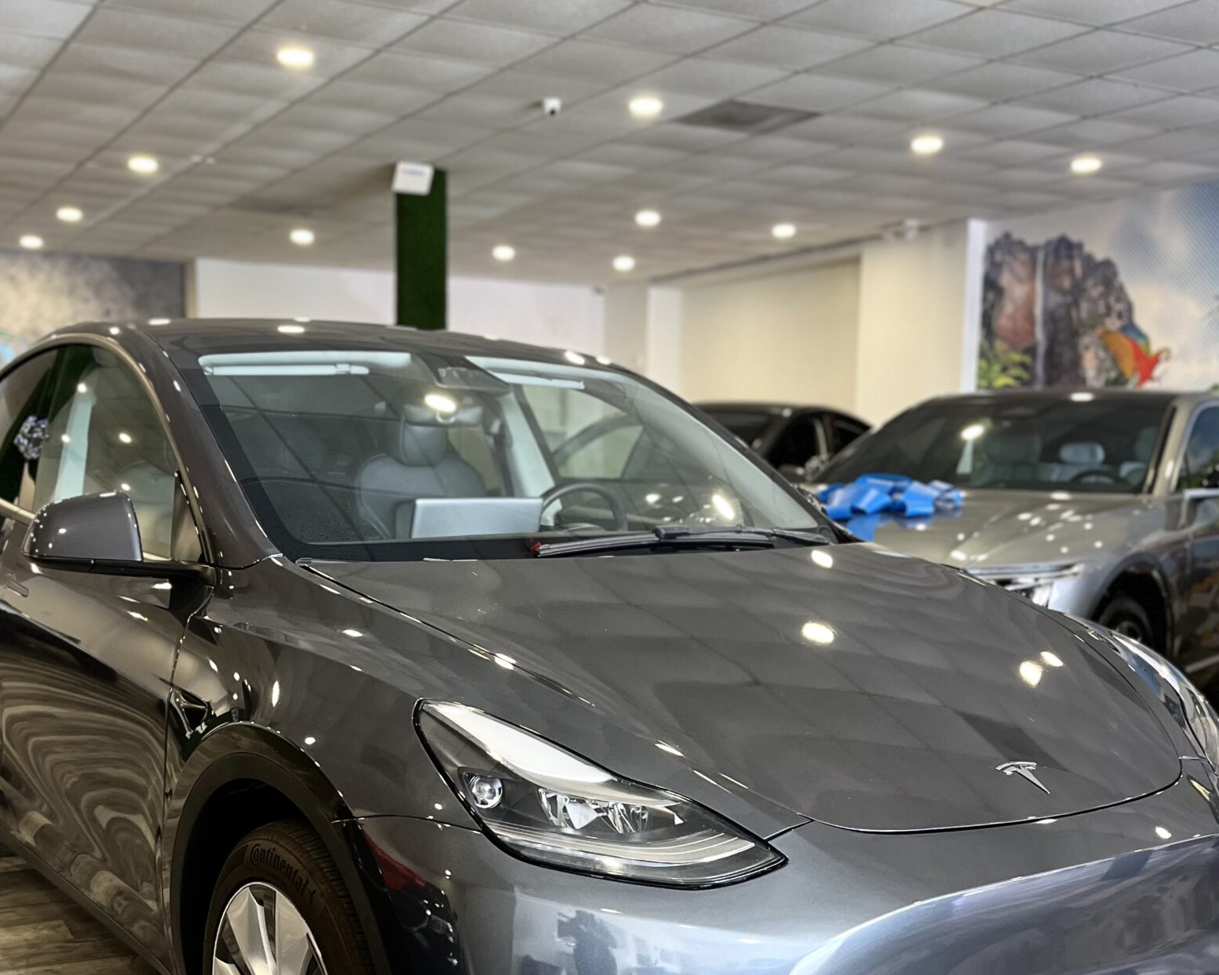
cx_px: 572
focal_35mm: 42
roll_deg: -0.9
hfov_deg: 43.8
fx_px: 1515
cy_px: 712
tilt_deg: -9.4
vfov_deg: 35.0
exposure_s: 1/60
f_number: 1.6
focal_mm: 5.1
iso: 160
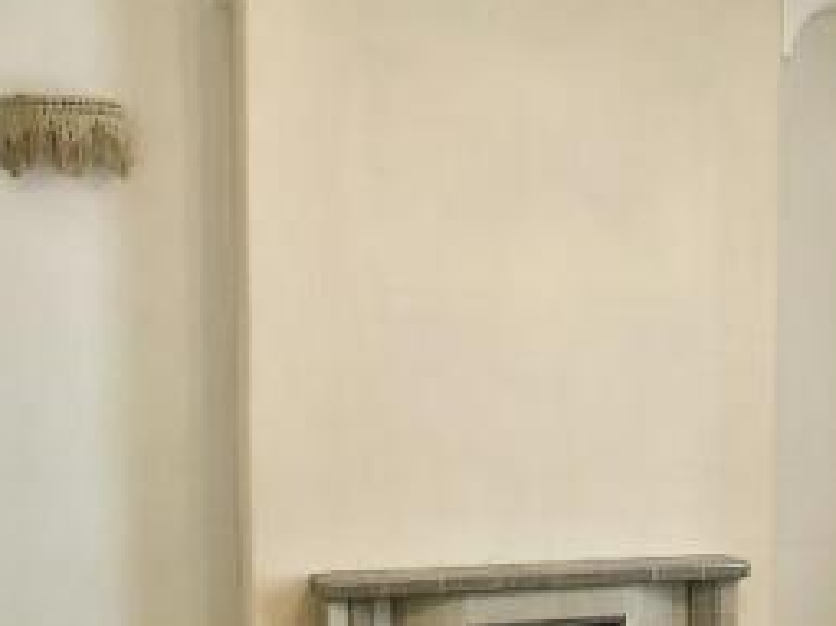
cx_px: 841
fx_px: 1545
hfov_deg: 28.4
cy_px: 542
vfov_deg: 22.4
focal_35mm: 64
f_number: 1.8
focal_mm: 3.99
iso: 25
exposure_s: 1/33
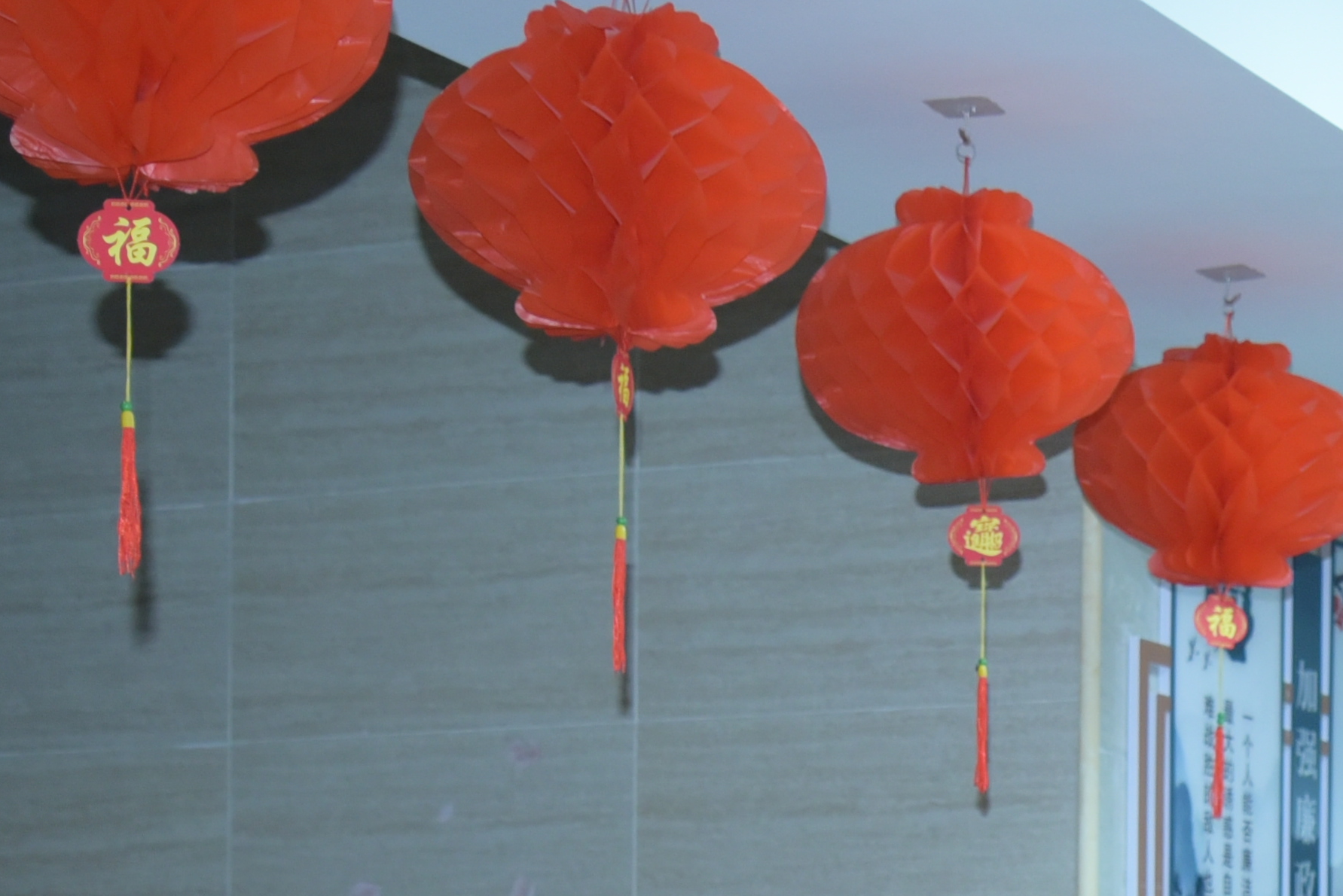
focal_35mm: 108
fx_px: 4030
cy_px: 1319
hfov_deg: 17.7
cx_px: 1730
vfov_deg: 12.1
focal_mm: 32
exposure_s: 1/125
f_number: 5
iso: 1400
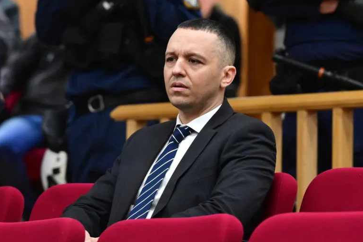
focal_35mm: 302
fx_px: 3046
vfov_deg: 4.6
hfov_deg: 6.8
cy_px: 121
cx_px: 181
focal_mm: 200
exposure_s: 1/200
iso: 8000
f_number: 5
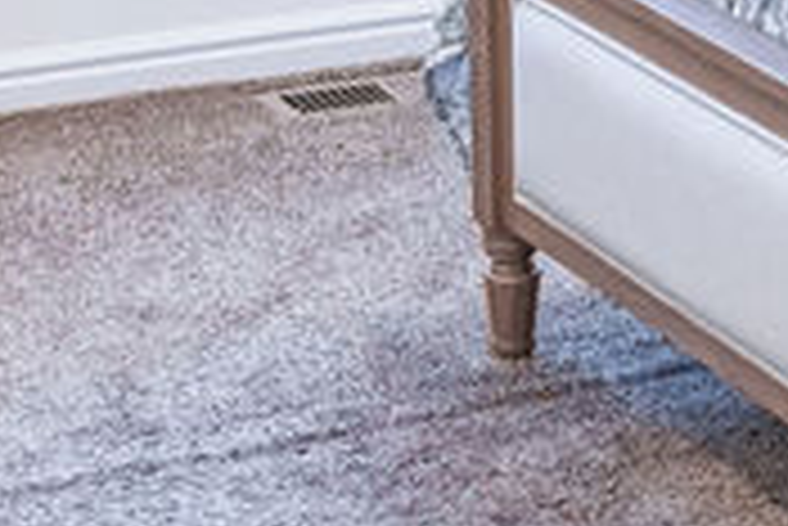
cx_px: 1752
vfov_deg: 6.2
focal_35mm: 215
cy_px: -663
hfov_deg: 8.8
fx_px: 4710
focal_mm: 35
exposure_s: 1/250
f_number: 2.8
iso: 1000
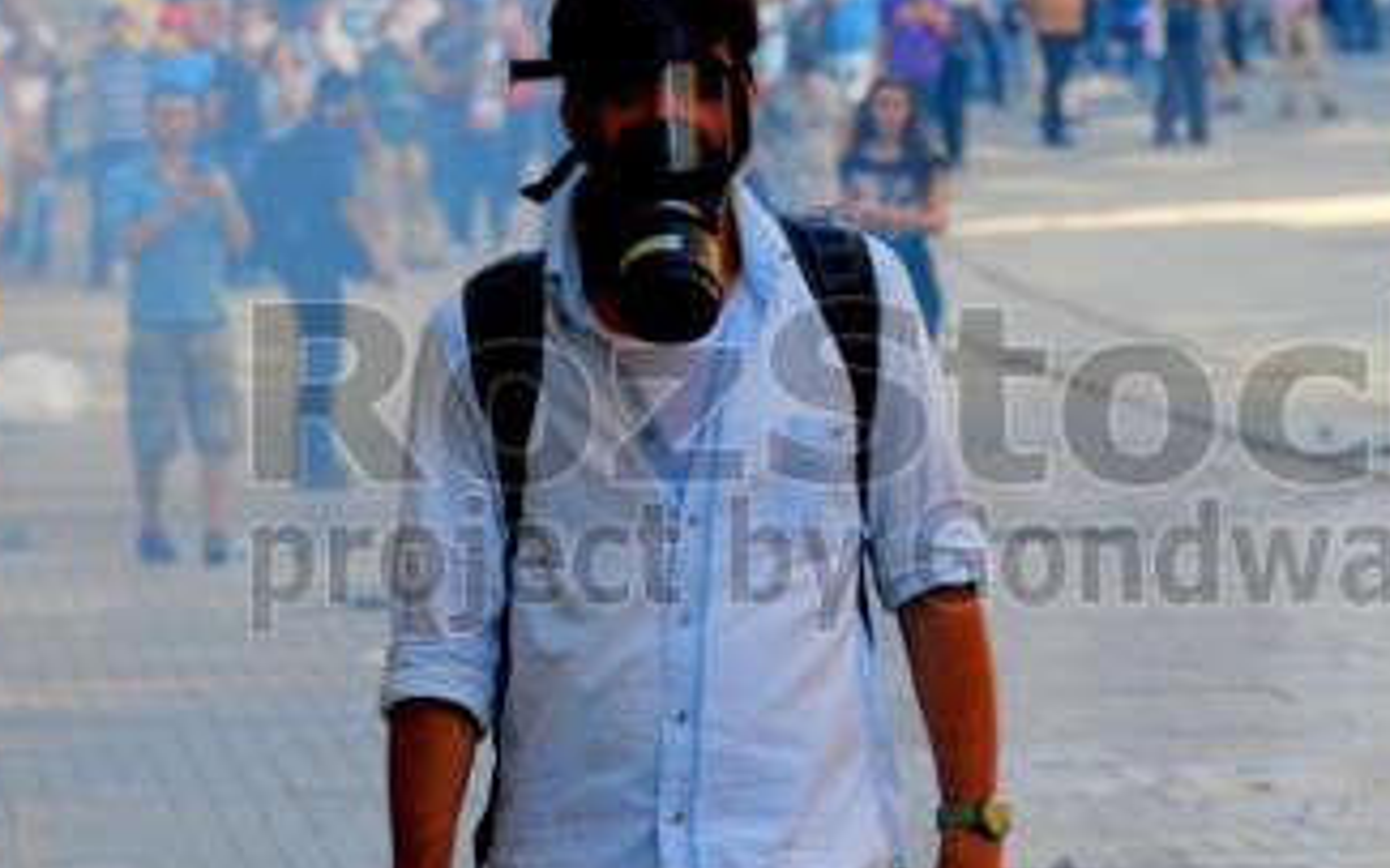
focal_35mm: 375
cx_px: 902
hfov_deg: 5.6
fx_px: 14203
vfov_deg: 3.5
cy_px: 115
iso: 400
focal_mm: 130
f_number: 5.6
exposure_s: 1/500
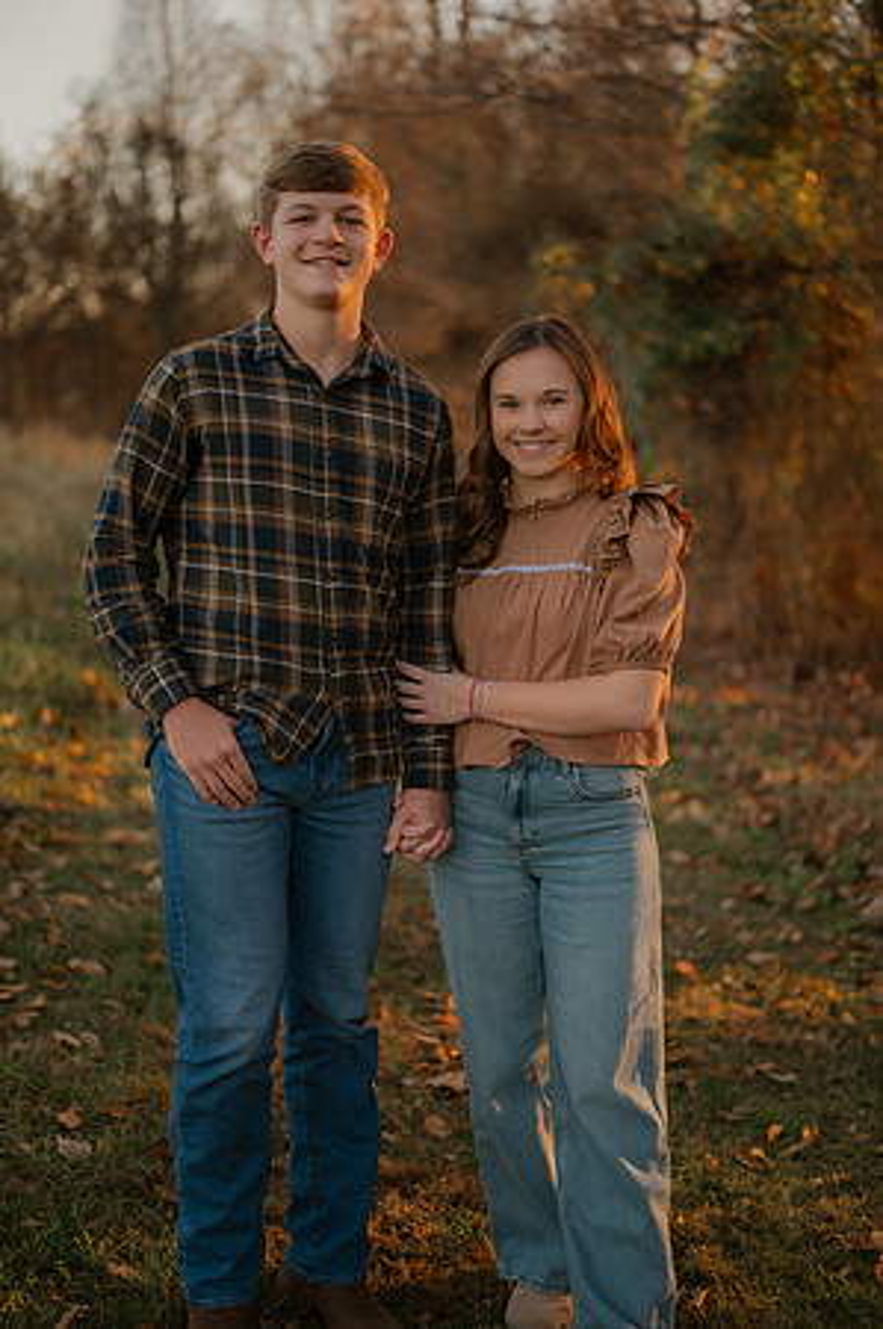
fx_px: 1844
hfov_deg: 26.9
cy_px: 664
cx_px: 442
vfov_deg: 39.6
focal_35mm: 50
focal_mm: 50
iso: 180
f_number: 1.8
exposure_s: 1/200
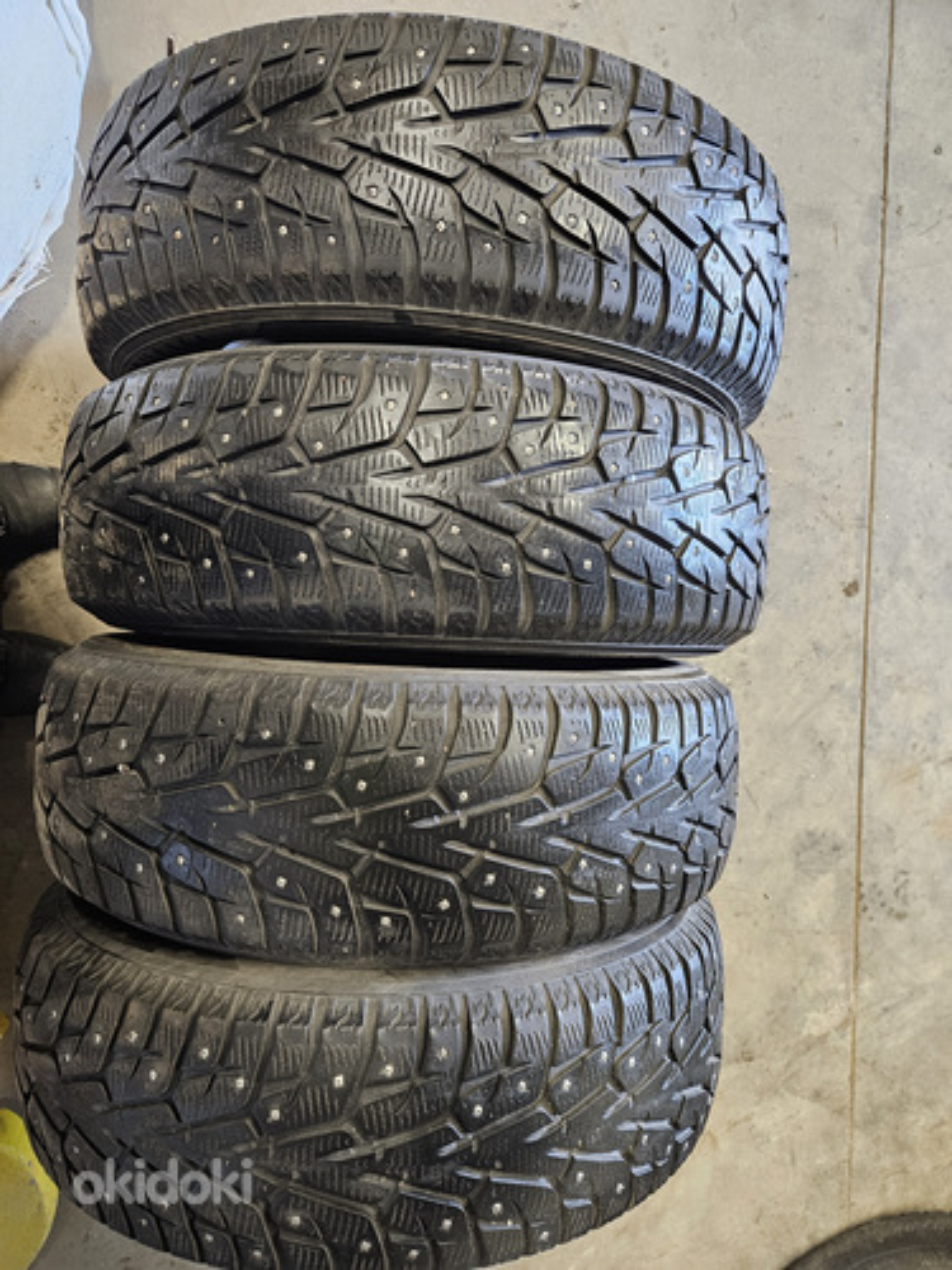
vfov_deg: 73.9
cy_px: 635
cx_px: 476
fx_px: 843
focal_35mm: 23
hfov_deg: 58.9
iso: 640
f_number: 1.8
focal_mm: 5.4
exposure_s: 1/33.3
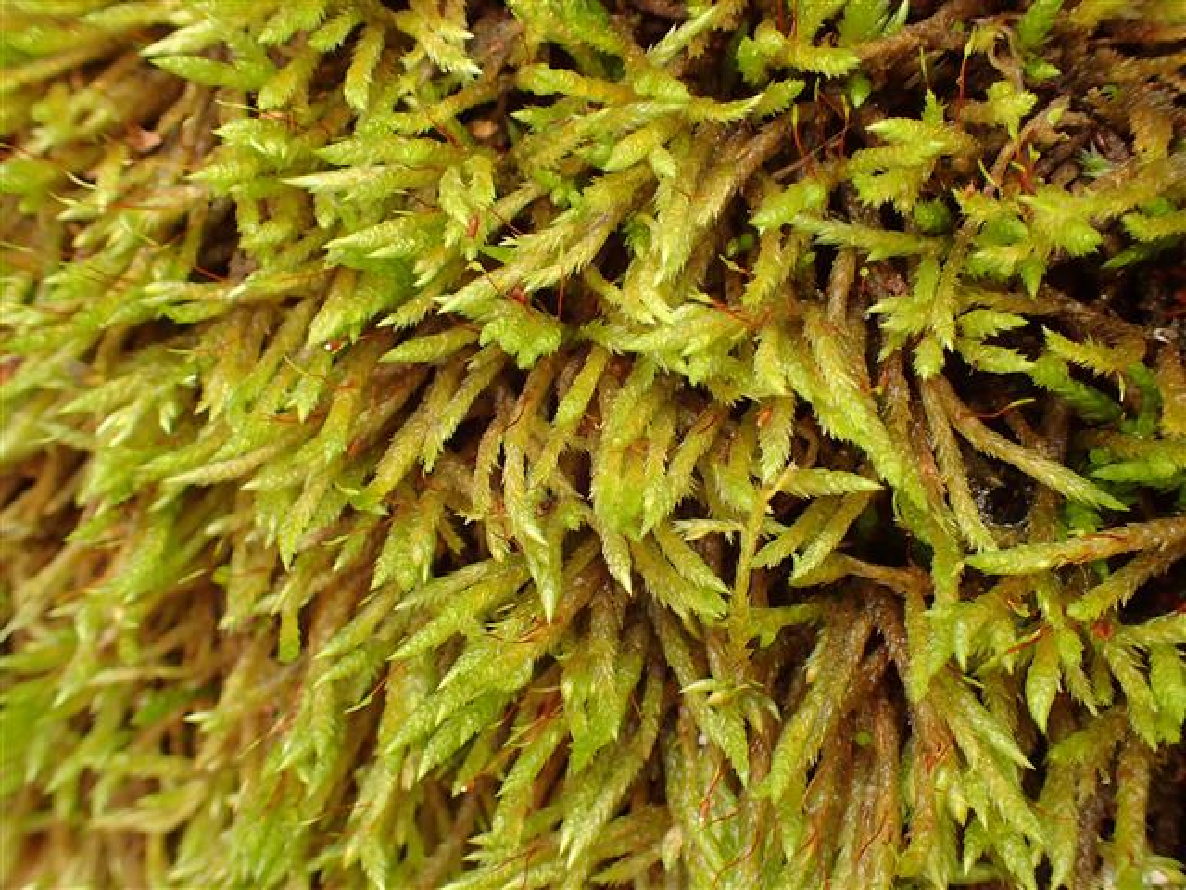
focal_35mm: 30
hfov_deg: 60.0
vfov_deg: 46.8
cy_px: 445
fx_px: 1028
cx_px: 593
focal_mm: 5.5
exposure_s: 1/125
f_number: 2.3
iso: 250
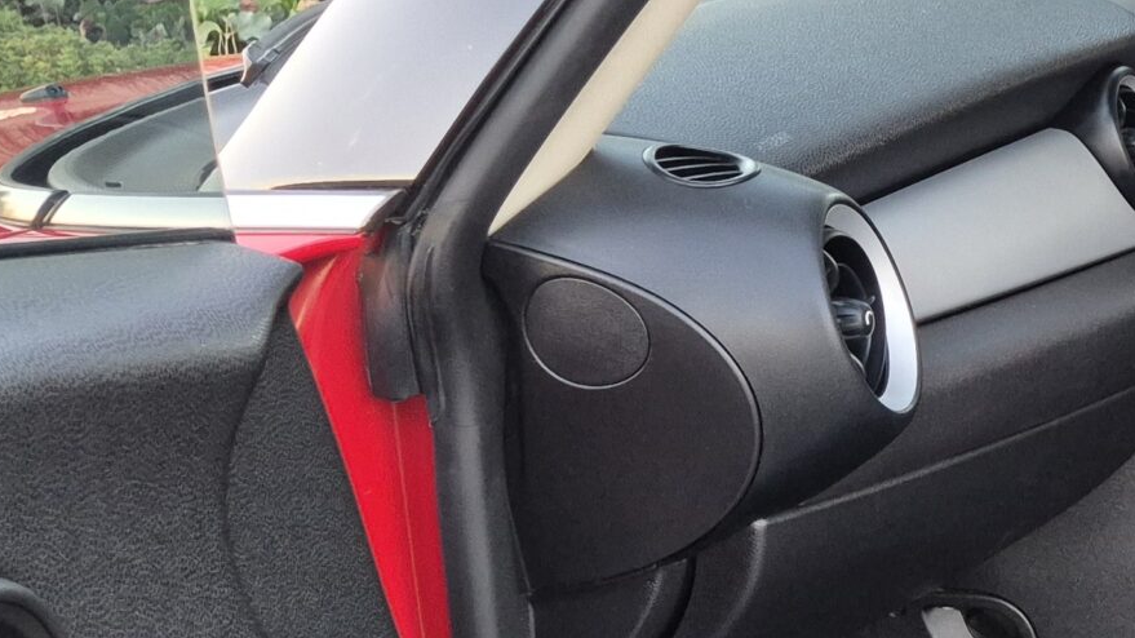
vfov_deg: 16.3
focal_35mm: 73
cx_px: 1449
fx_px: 2197
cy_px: 557
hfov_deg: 25.3
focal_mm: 5.4
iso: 640
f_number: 1.8
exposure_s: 1/100
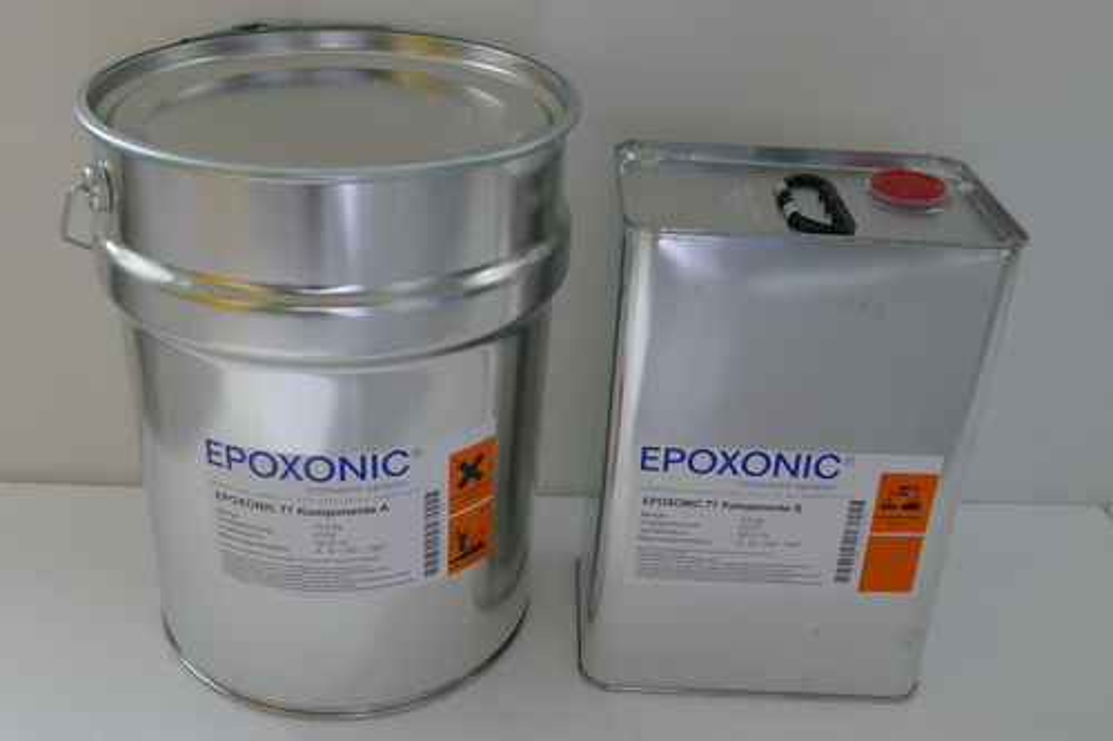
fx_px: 1236
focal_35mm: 40
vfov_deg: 33.4
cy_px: 370
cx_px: 556
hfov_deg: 48.5
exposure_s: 1/80
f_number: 2.5
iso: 160
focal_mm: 8.5
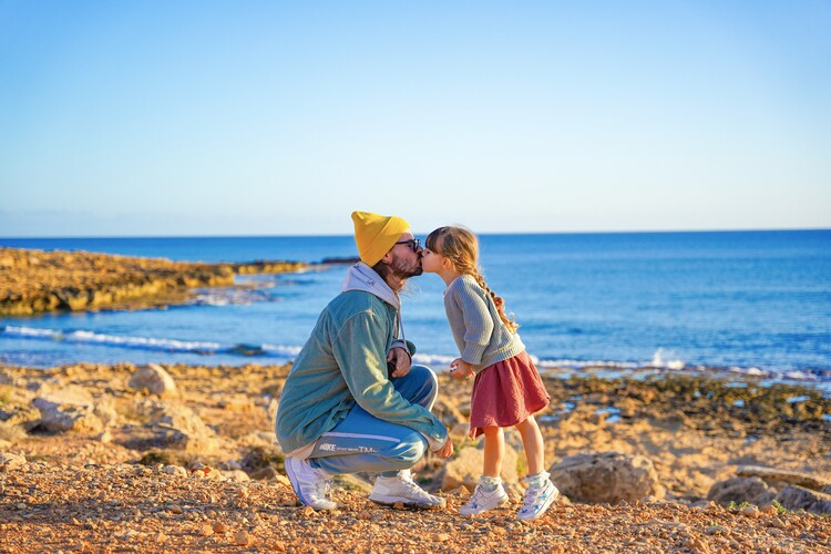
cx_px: 416
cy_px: 277
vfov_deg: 21.9
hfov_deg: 32.4
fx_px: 1431
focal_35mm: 62
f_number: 2.8
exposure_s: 1/2500
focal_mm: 62
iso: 200
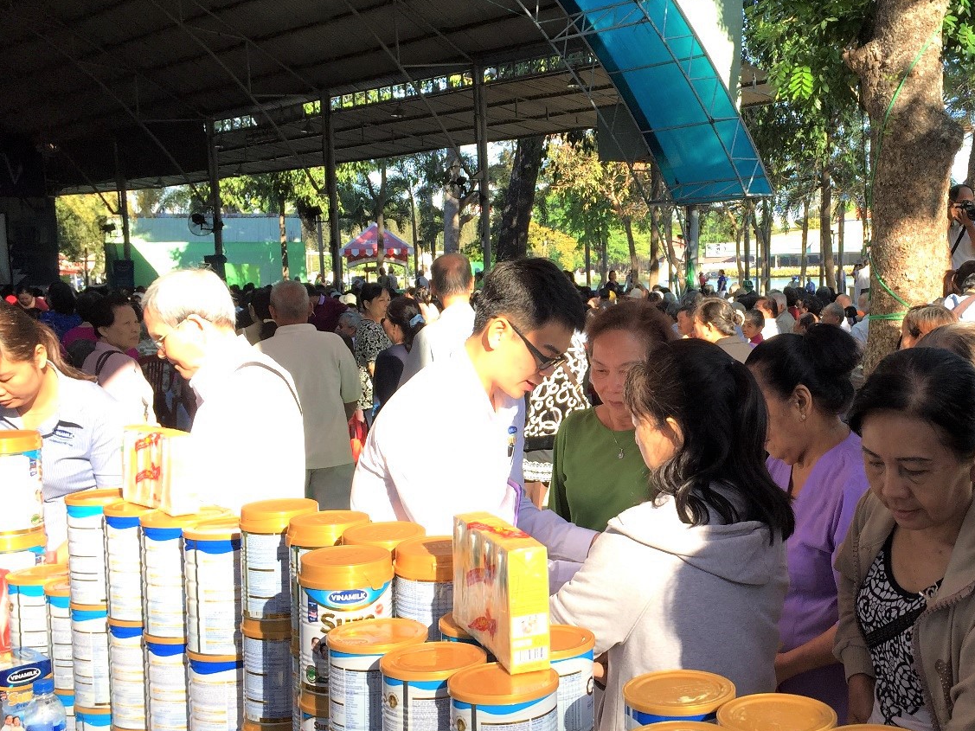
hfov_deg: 43.8
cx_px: 691
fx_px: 1183
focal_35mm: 42
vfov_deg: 34.3
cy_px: 386
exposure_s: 1/363
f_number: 2.2
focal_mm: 4.15
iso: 32
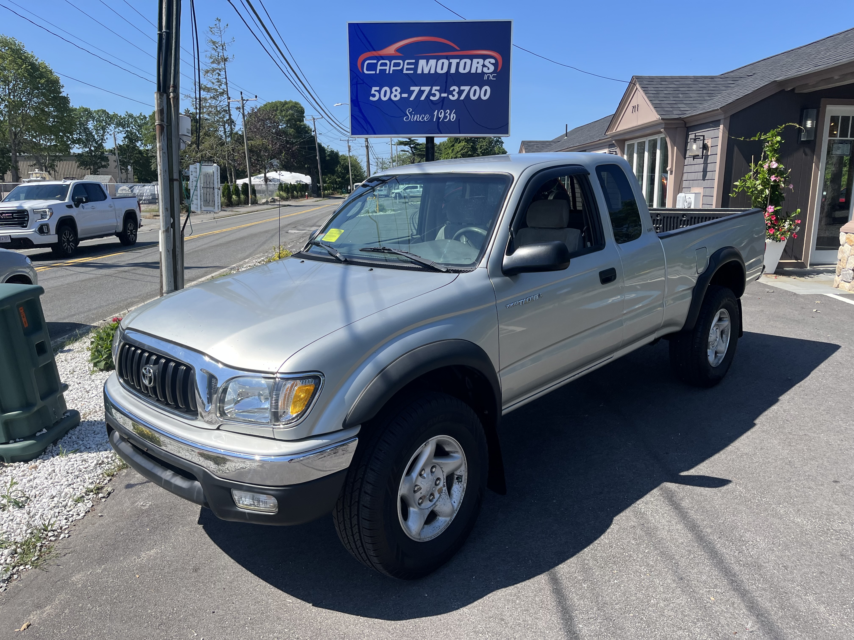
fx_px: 641
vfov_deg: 53.1
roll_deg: +0.5
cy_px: 320
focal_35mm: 26
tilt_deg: -11.0
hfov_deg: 67.3
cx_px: 427
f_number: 1.6
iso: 50
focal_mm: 5.1
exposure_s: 1/2358
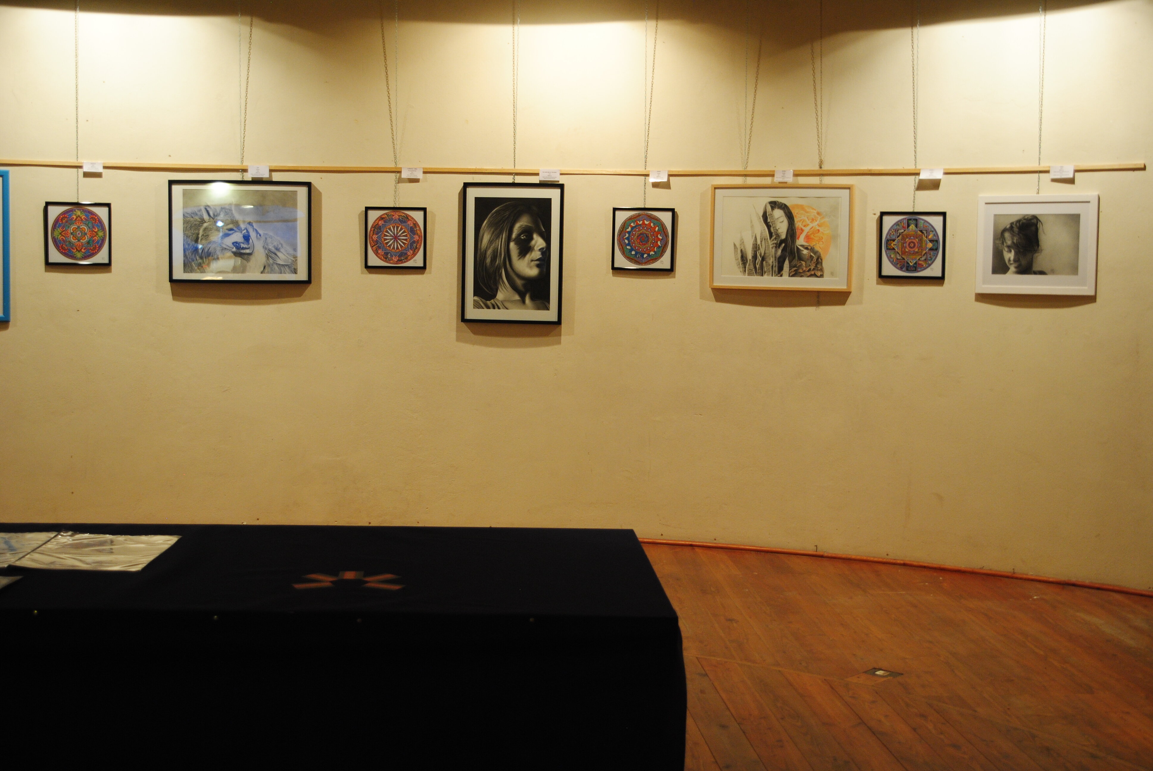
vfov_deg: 29.0
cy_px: 386
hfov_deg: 42.3
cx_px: 576
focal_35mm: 46
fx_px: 1491
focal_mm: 31
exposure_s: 1/13
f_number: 4.2
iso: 400
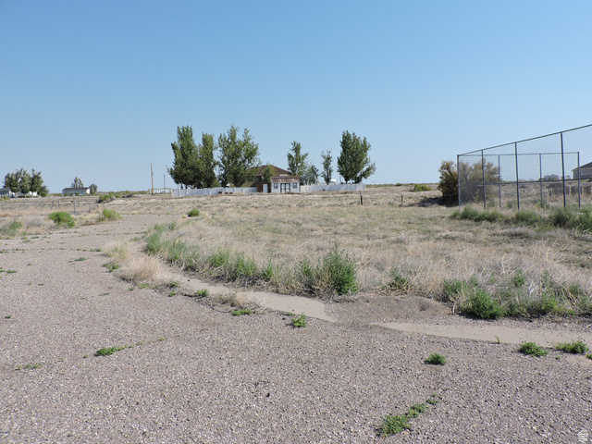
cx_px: 296
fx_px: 410
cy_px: 222
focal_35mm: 24
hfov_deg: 71.6
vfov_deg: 56.8
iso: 100
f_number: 3.3
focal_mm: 4.3
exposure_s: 1/1250
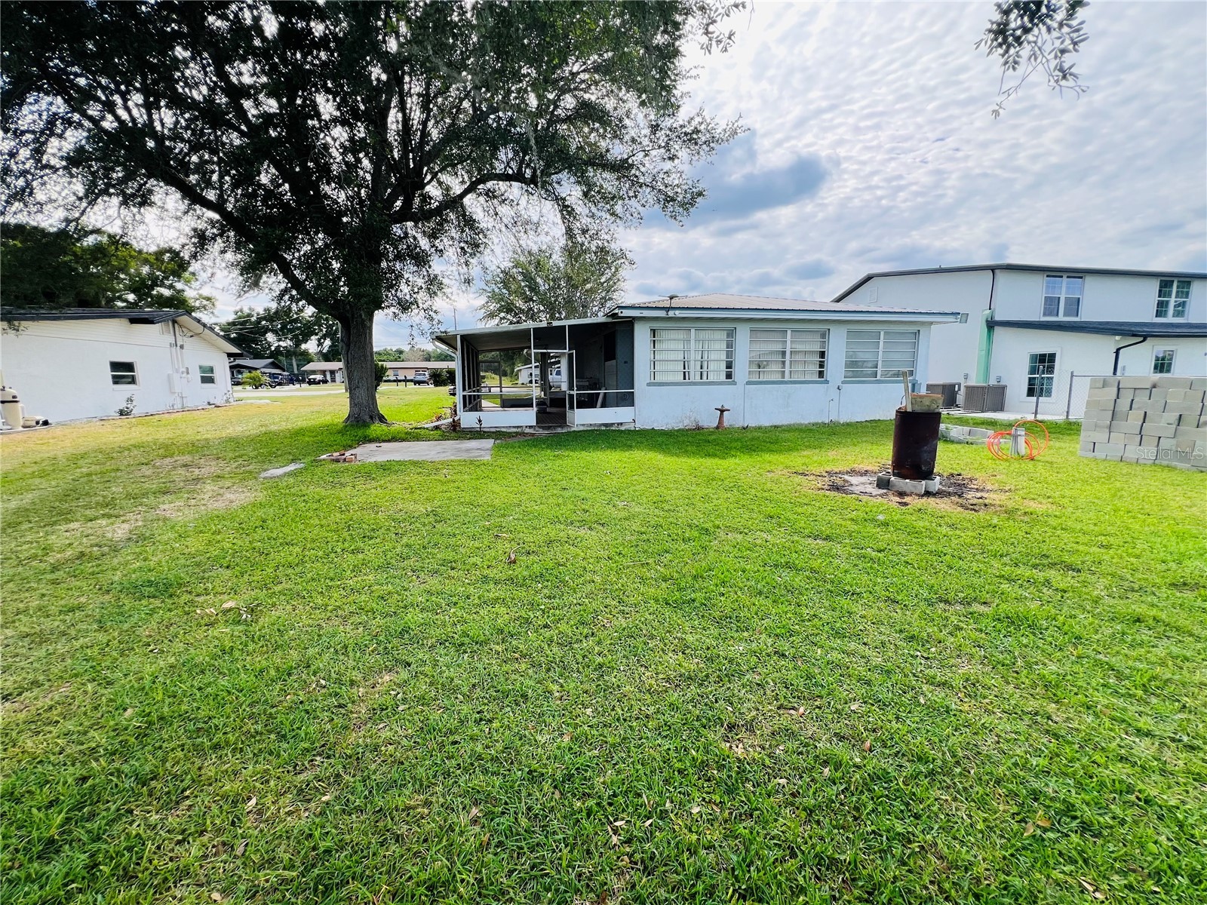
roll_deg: +0.7
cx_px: 604
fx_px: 453
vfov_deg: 89.9
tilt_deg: -8.5
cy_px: 452
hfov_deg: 106.2
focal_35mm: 13
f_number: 1.8
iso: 32
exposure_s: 1/490
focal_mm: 1.57
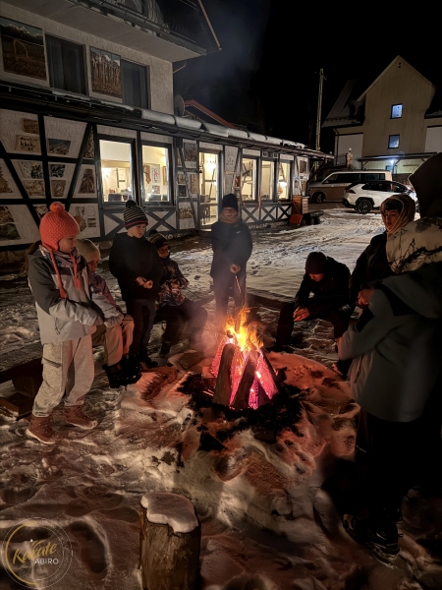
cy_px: 295
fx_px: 409
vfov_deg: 71.6
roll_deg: +0.7
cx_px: 221
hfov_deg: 56.8
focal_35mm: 24
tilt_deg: -12.8
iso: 3200
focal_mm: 6.76
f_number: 1.78
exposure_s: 1/15
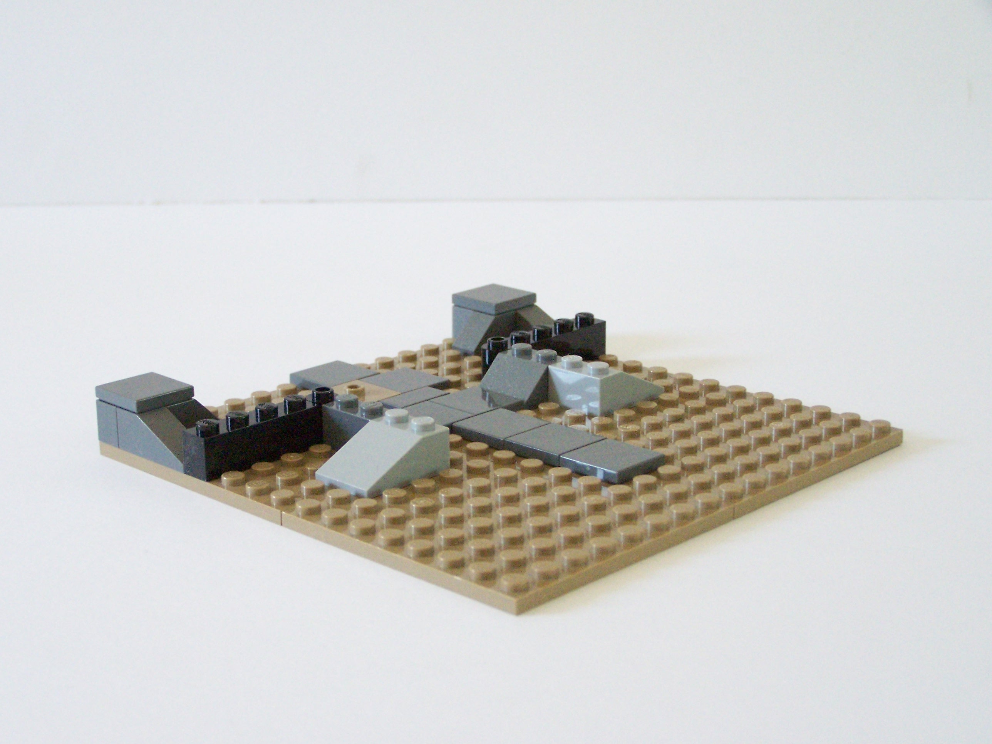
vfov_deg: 22.9
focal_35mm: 64
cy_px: 372
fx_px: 1834
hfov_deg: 30.3
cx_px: 496
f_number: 3.2
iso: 400
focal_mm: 10.7
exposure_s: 1/90
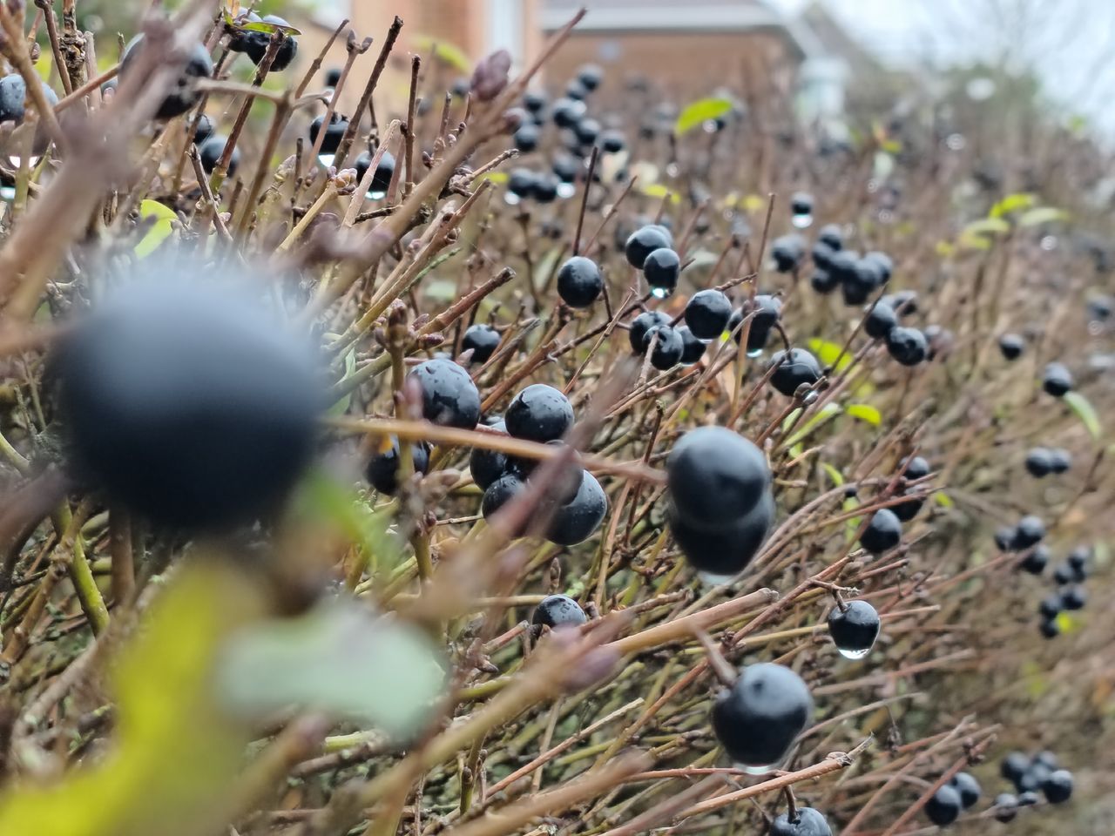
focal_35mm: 92
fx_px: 2963
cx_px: 558
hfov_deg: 21.3
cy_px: 418
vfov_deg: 16.1
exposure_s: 1/100
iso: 250
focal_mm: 6.07
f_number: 1.7
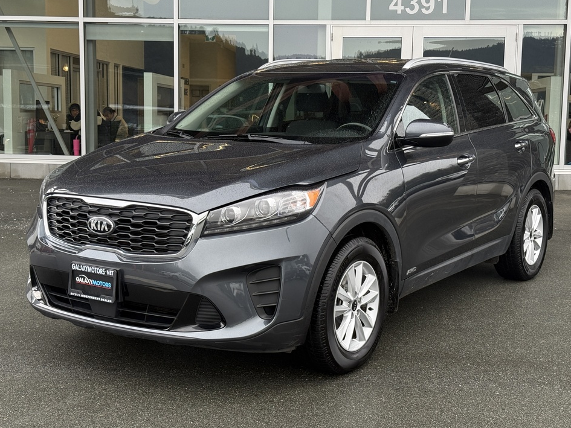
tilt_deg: -4.5
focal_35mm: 52
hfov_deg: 36.8
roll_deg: -0.6
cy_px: 204
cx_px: 291
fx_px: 858
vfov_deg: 28.0
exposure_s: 1/381
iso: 80
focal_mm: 6.76
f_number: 1.78
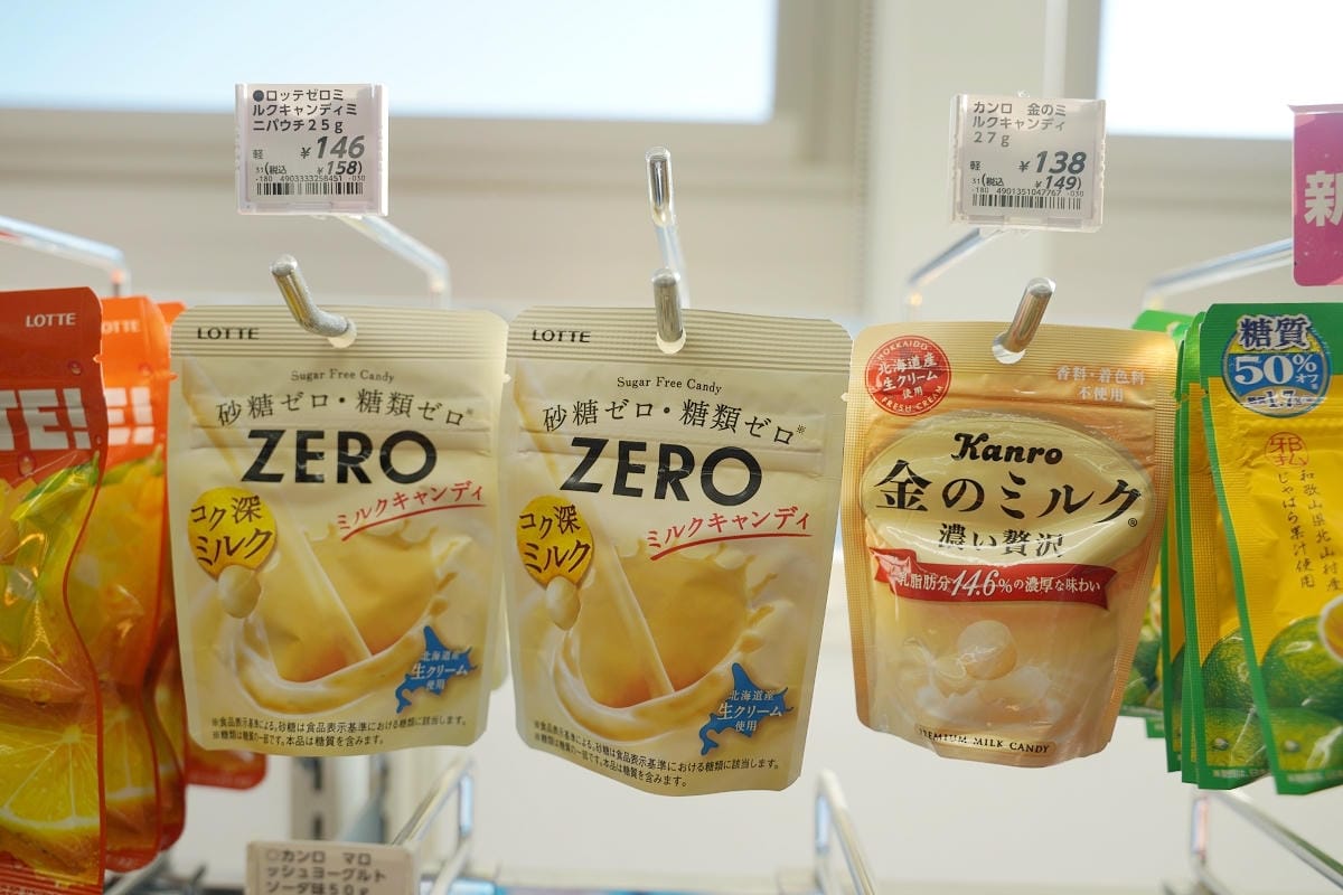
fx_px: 1194
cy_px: 448
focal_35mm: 32
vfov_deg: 41.1
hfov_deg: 58.7
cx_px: 672
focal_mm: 32
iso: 100
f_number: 4.5
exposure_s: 1/80
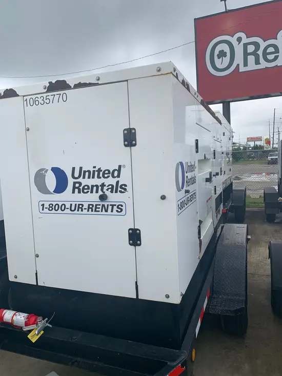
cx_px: 141
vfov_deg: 67.3
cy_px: 188
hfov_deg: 53.1
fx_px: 282
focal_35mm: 26
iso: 25
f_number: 1.8
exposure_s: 1/962
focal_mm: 4.25
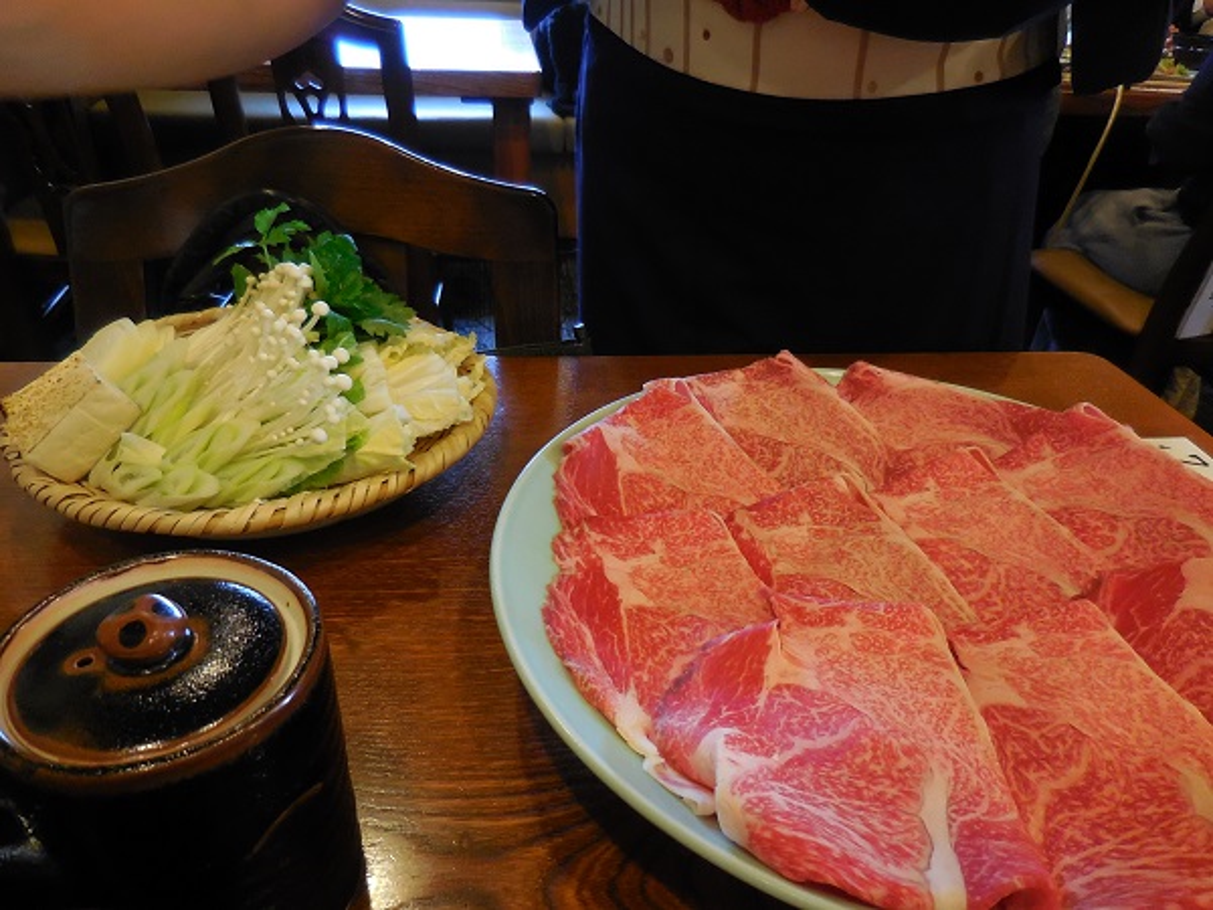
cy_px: 455
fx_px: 876
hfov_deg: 69.4
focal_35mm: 25
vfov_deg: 54.9
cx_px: 606
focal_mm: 4.5
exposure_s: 1/25
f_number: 3.3
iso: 400
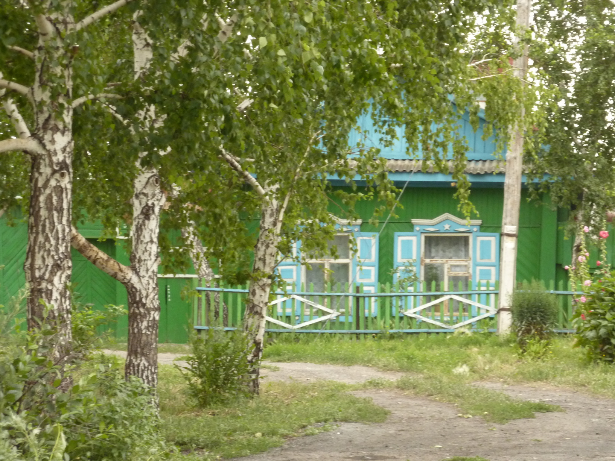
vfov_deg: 10.5
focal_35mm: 141
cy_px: 218
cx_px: 326
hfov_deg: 14.0
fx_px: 2505
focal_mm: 21
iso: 320
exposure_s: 1/50
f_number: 4.4
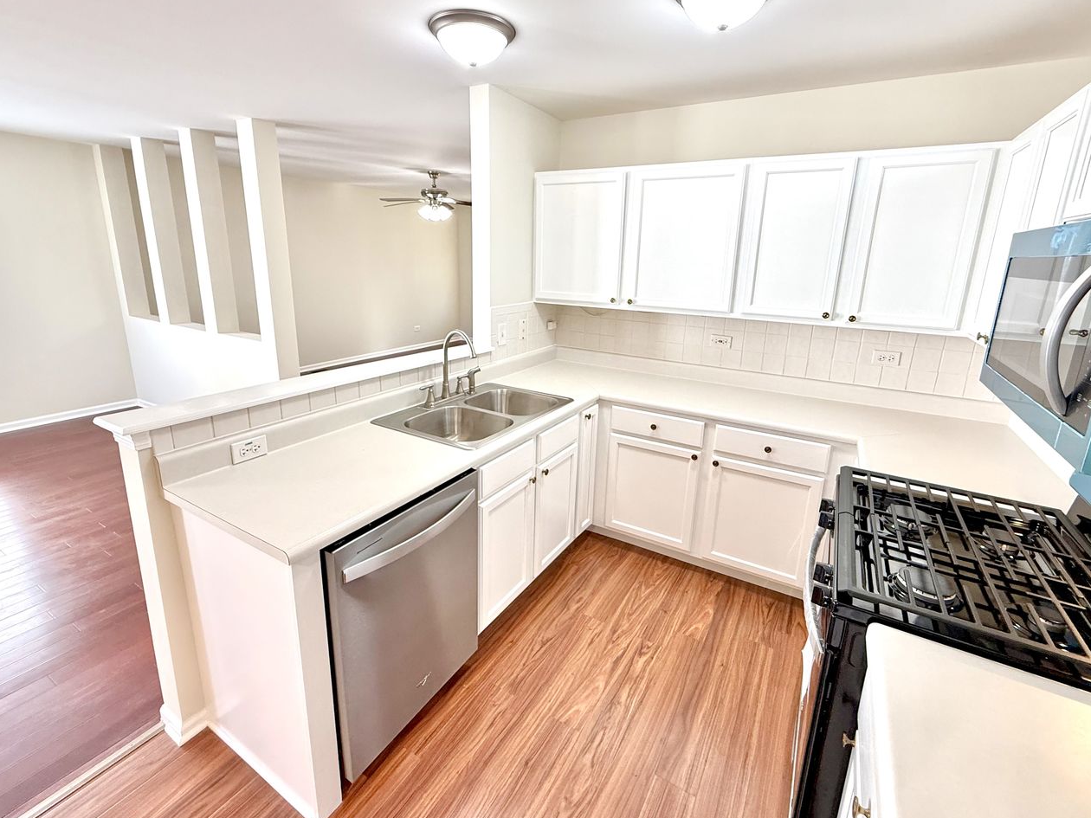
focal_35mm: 16
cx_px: 552
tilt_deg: -13.4
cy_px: 377
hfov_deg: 94.5
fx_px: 504
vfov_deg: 78.0
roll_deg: -1.8
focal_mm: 2.22
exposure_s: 1/60
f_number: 2.2
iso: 200
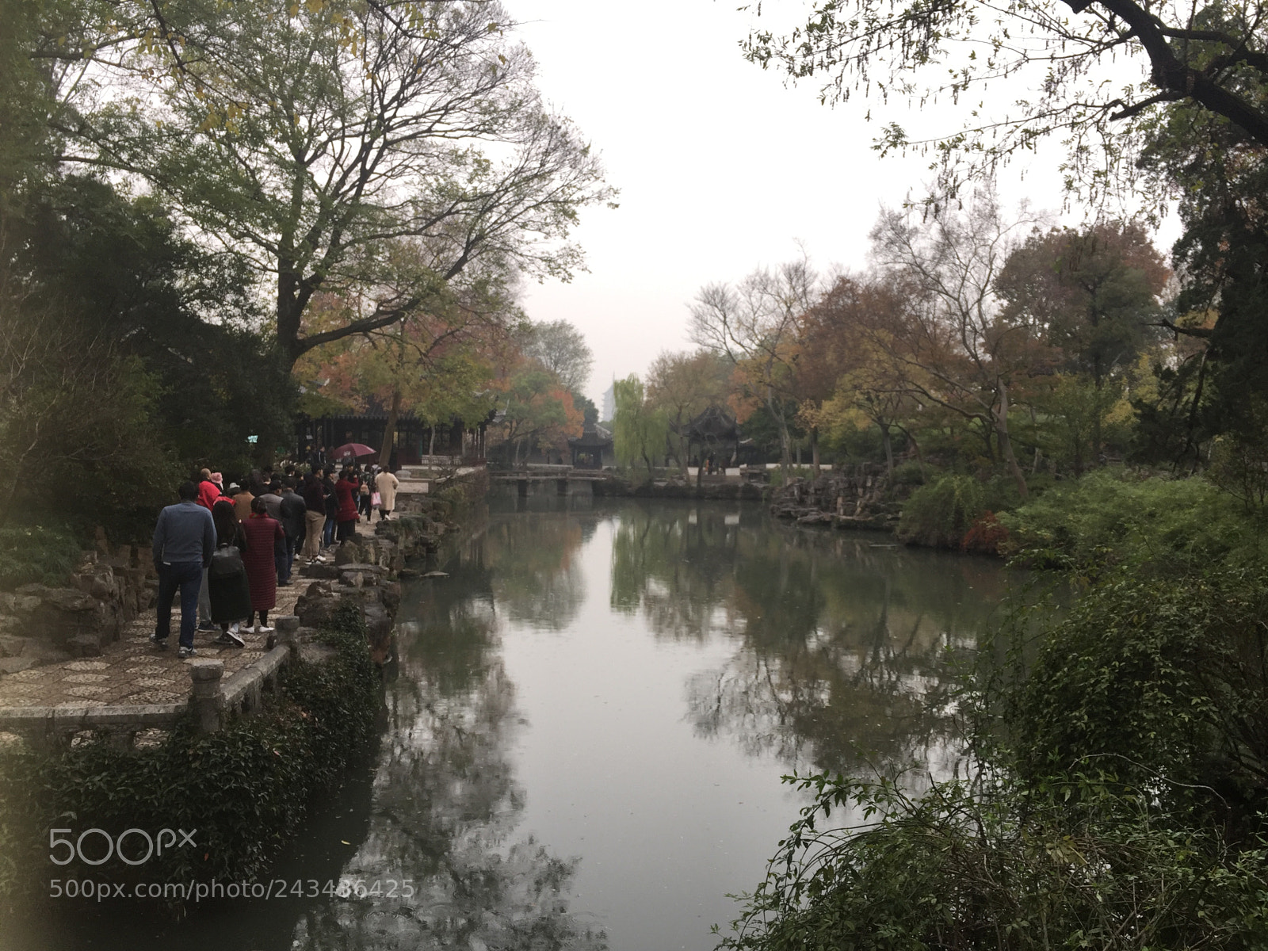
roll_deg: -1.6
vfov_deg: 48.2
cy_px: 476
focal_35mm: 29
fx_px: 1062
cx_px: 634
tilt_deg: -1.1
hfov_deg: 61.7
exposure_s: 1/168
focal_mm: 4.15
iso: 32
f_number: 2.2
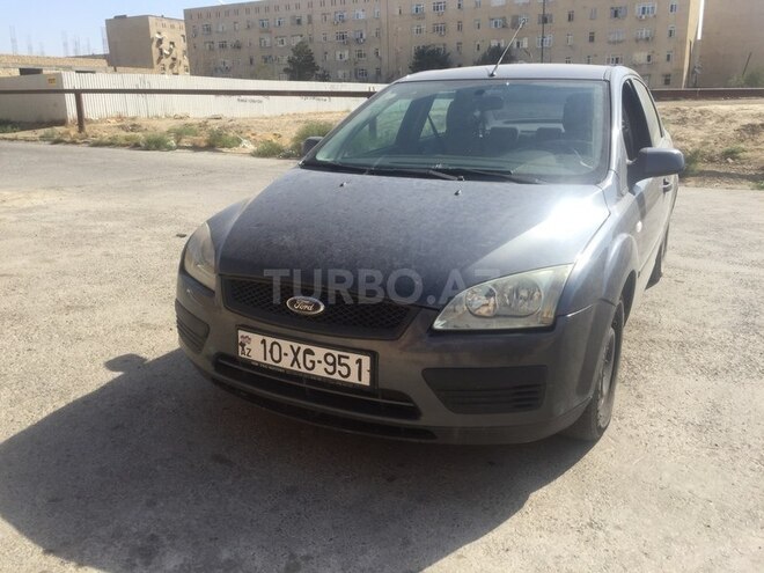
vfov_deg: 48.2
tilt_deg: -14.3
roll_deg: -1.1
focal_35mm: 29
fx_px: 640
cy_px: 286
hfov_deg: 61.7
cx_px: 382
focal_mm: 4.15
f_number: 2.2
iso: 32
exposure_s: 1/1319
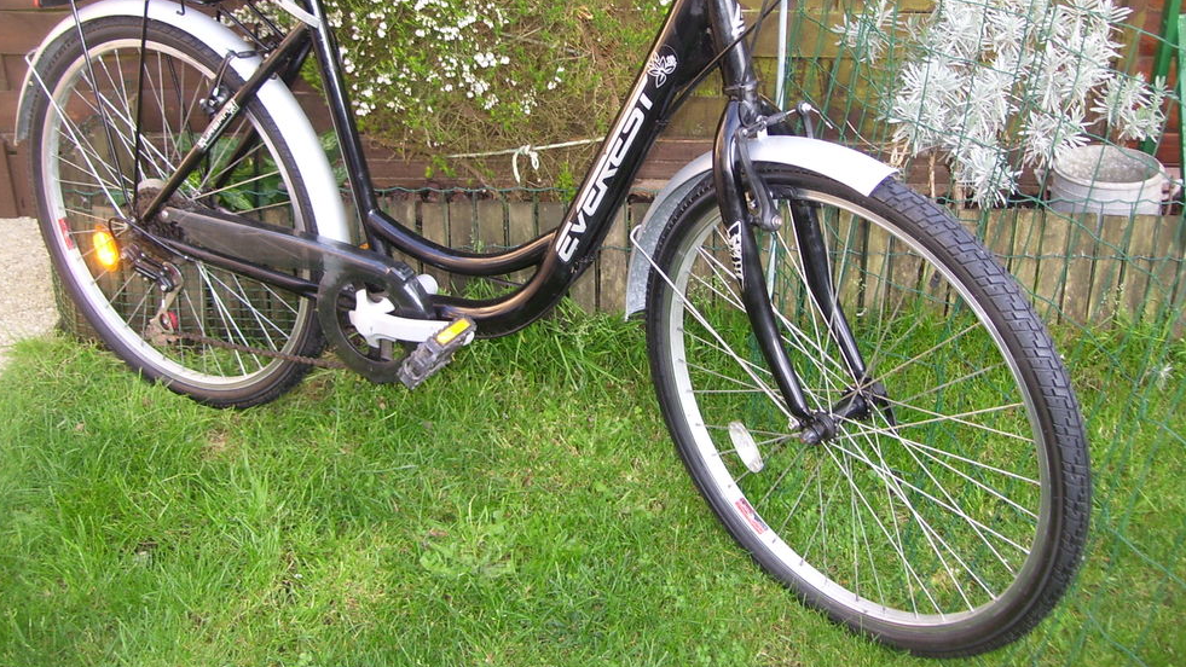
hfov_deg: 50.5
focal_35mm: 40
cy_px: 225
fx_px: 1258
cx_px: 592
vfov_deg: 29.5
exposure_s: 1/60
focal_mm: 6
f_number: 2.7
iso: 80
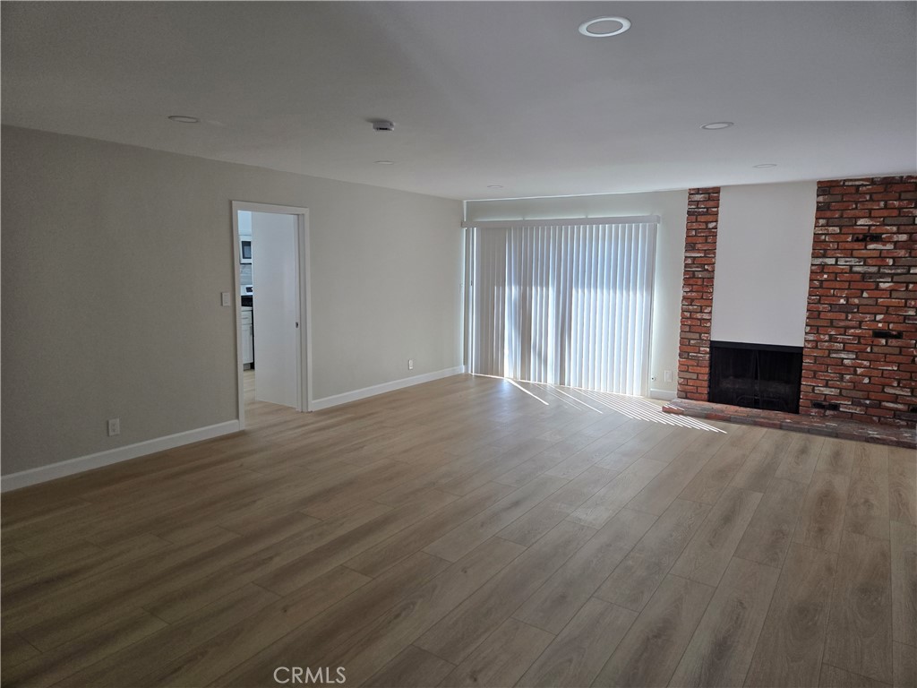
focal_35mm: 23
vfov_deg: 58.9
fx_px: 609
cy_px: 344
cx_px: 458
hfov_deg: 73.9
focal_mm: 5.4
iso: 100
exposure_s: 1/180
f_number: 1.8
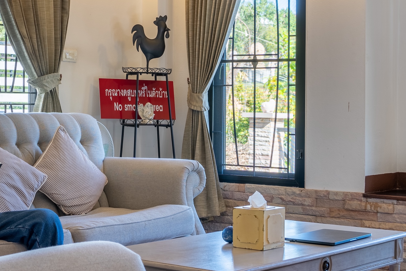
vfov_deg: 17.0
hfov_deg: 25.4
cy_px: 105
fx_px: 902
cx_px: 192
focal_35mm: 80
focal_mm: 35
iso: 100
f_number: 8
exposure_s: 1/160
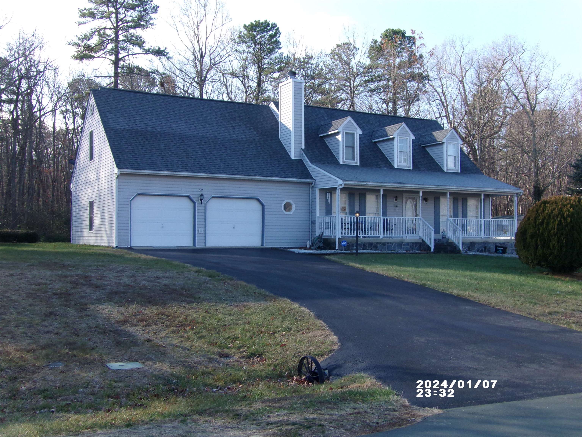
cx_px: 291
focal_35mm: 41
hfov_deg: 45.8
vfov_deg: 35.1
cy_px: 218
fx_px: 689
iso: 100
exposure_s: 1/60
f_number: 8.46
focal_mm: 7.2
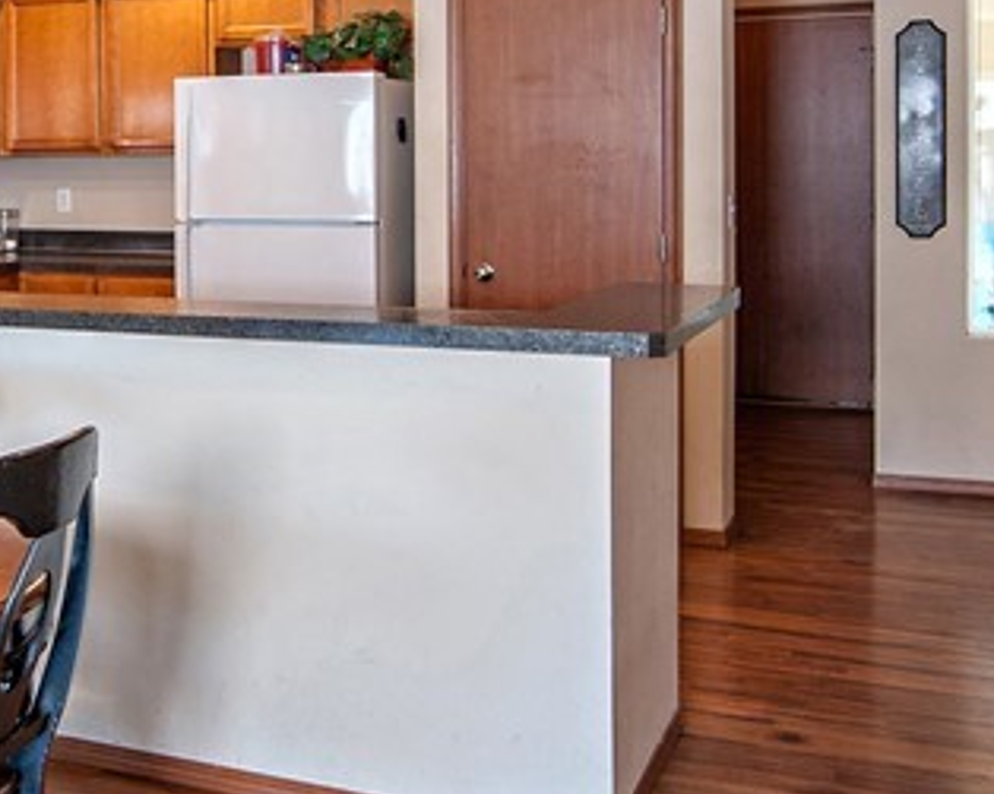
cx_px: 119
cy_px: 166
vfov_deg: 28.5
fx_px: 1529
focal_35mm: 52
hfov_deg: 34.2
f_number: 5.6
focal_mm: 16
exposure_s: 1/10
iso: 200
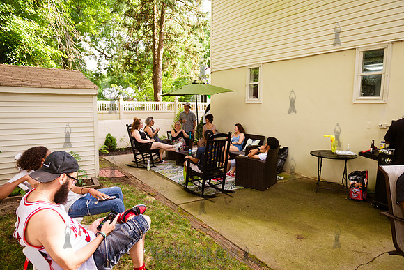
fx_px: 269
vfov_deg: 53.2
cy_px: 135
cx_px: 202
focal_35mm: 24
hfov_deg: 73.7
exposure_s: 1/1000
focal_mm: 24
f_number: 4
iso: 1600
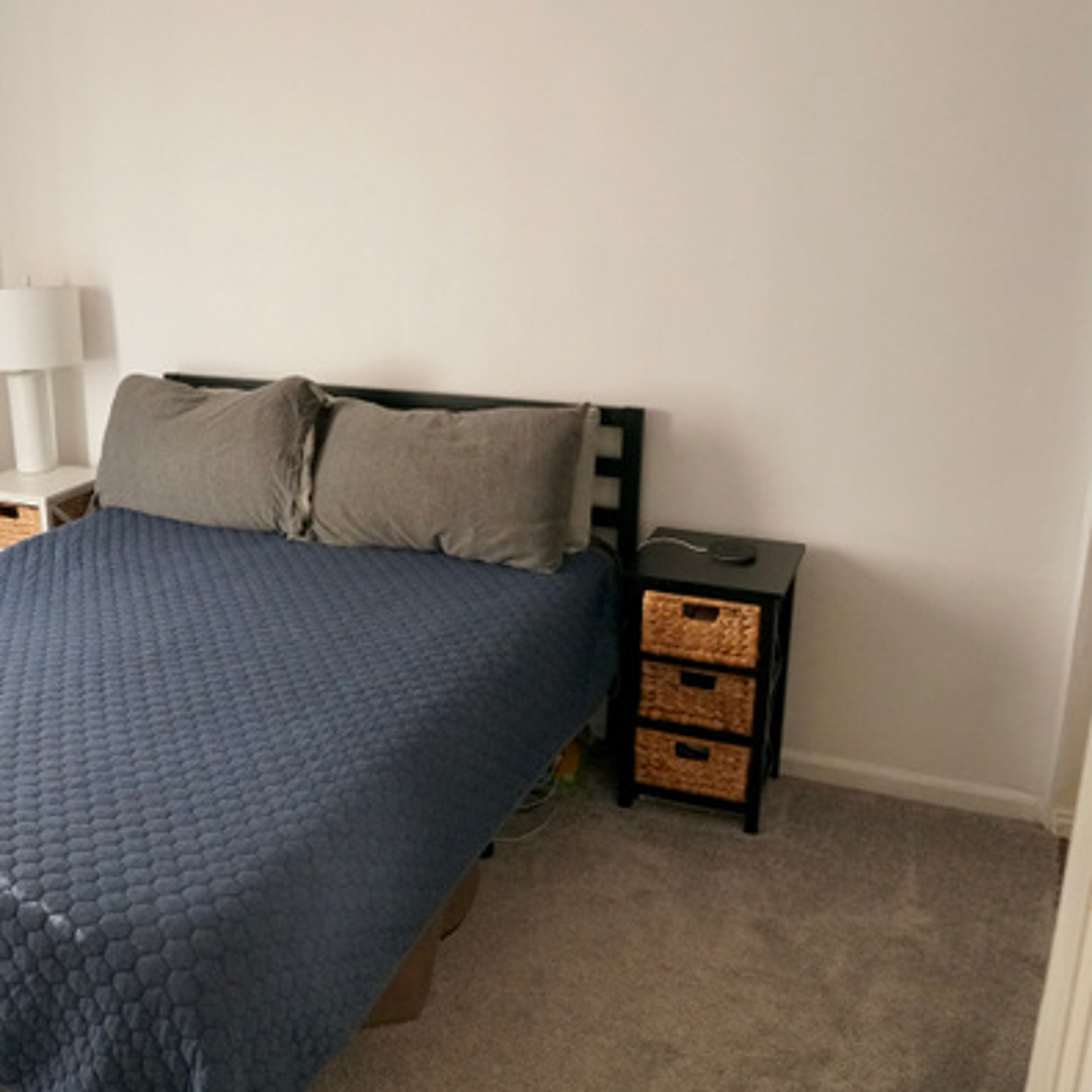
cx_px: 265
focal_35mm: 33
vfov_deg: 49.7
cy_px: 528
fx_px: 1178
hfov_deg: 47.8
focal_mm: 16
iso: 5000
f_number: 4
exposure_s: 1/160
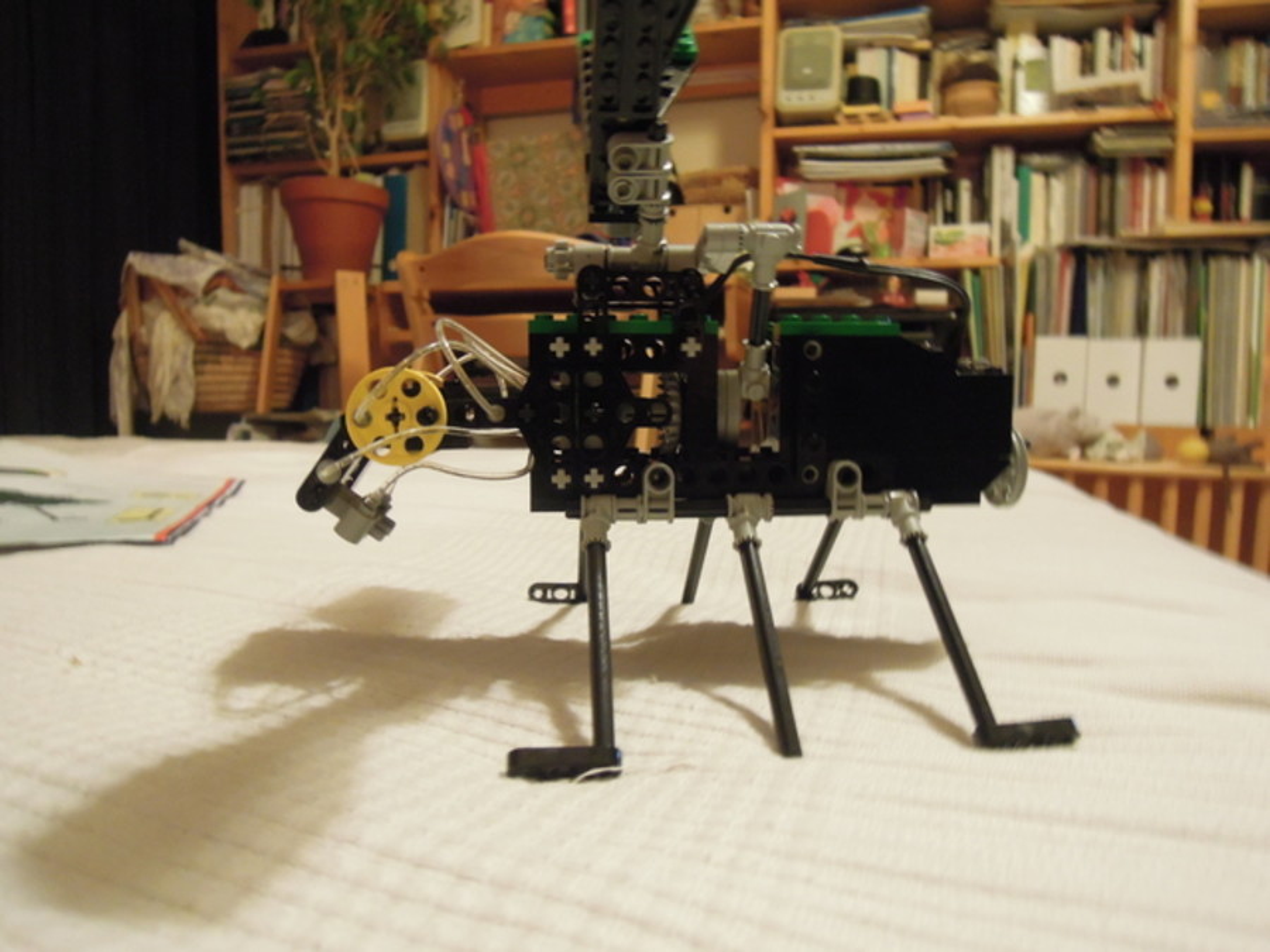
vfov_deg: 56.8
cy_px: 476
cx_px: 635
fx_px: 881
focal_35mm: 24
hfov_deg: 71.6
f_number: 2.8
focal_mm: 4.3
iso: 800
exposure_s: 1/10
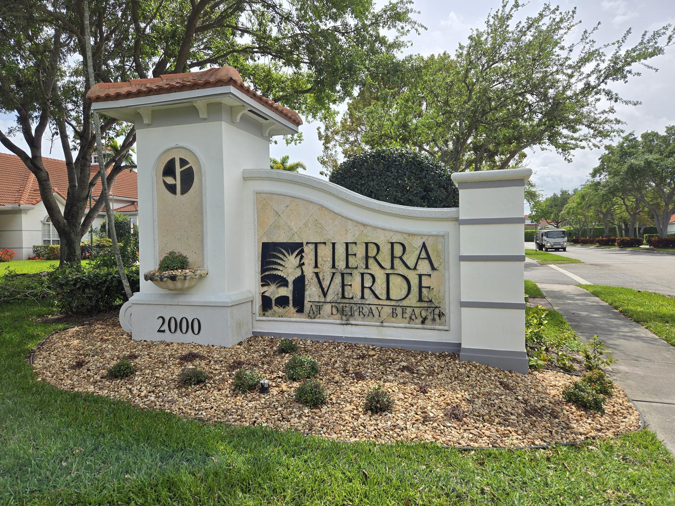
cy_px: 253
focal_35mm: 23
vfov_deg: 58.9
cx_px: 338
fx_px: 448
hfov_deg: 73.9
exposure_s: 1/2071
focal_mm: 5.4
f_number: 1.8
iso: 25
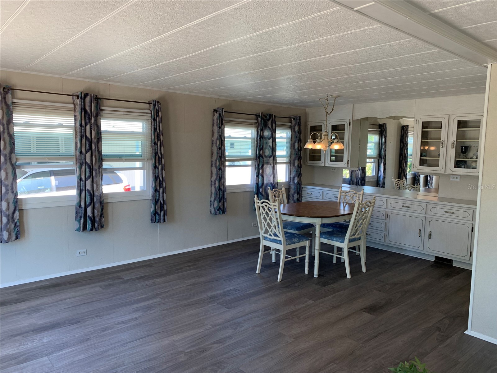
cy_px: 186
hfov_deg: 67.3
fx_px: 373
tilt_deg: -5.1
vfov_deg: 53.1
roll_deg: -0.4
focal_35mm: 26
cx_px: 248
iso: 40
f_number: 1.8
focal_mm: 4.25
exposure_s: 1/98
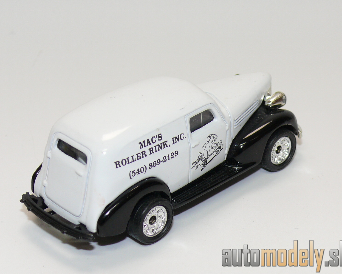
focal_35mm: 108
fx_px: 1093
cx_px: 169
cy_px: 137
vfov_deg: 14.3
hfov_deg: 17.8
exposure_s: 1/30
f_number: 4
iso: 100
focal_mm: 13.5
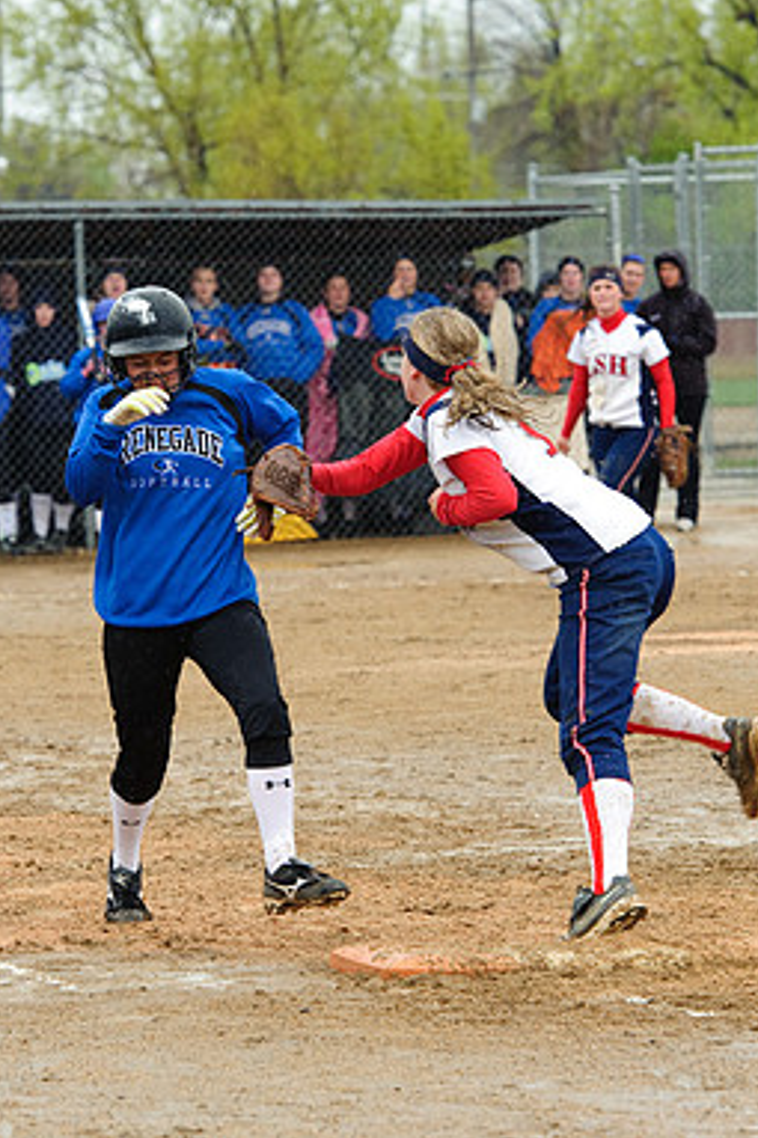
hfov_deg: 6.5
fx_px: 6701
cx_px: 327
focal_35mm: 212
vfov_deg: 9.7
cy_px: 568
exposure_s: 1/750
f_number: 5.6
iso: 400
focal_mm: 140
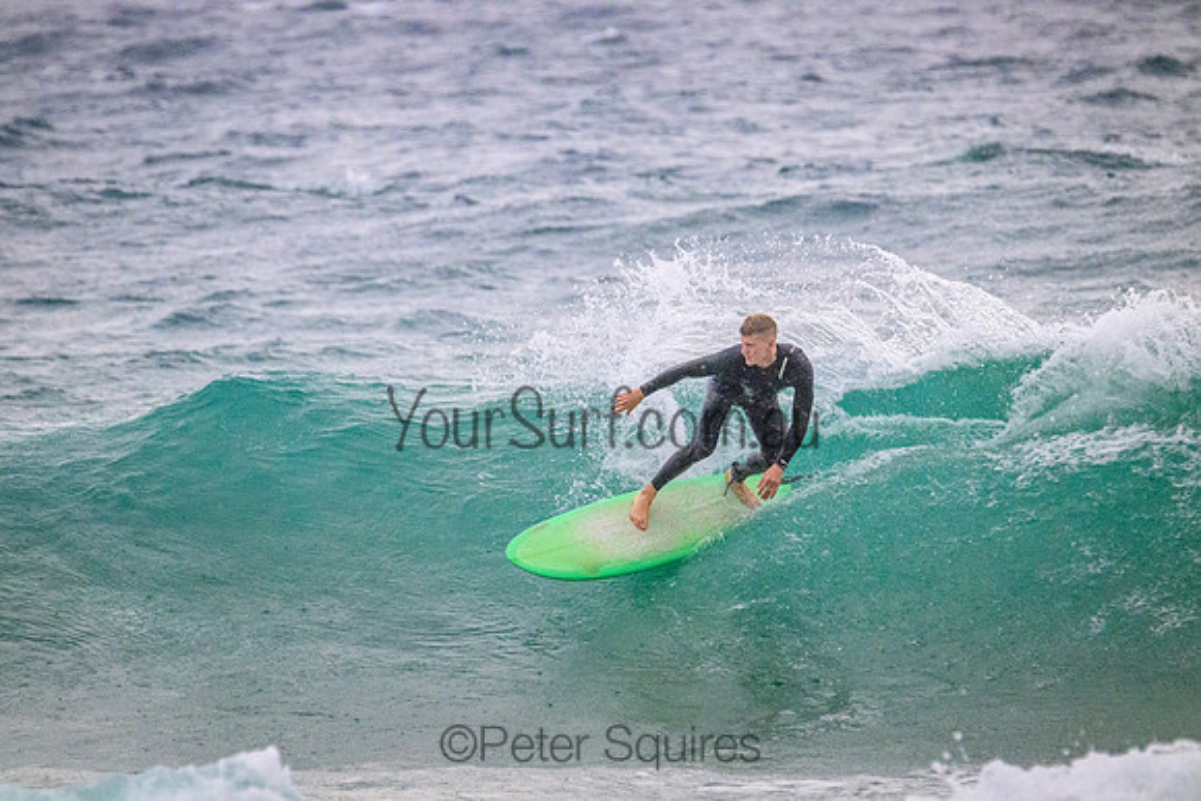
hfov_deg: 3.4
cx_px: 600
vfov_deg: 2.3
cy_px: 400
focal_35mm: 600
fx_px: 20020
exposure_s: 1/2000
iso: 10000
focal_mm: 600
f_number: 11
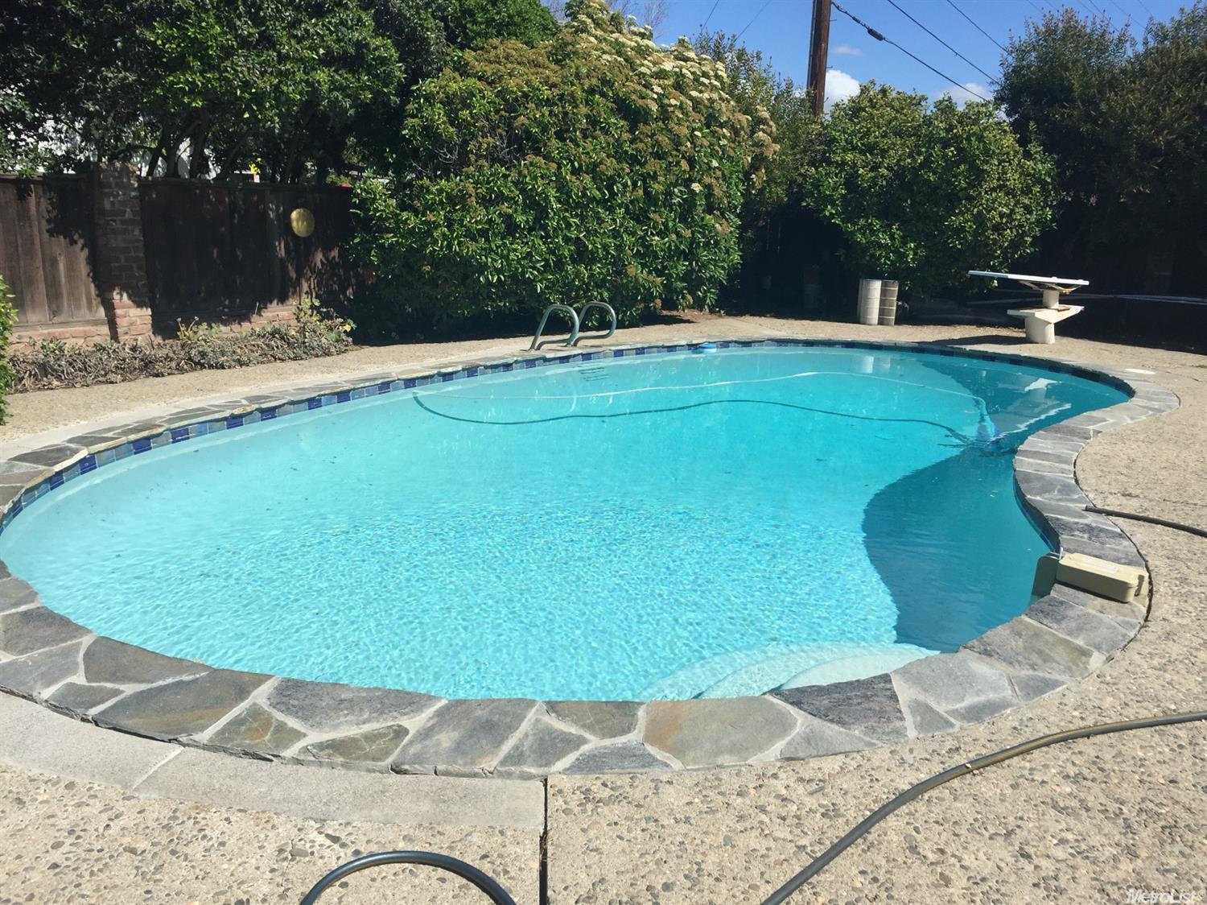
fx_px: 1011
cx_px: 604
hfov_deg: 61.7
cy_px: 452
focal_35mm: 29
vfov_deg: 48.2
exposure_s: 1/3049
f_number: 2.2
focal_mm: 4.15
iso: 32
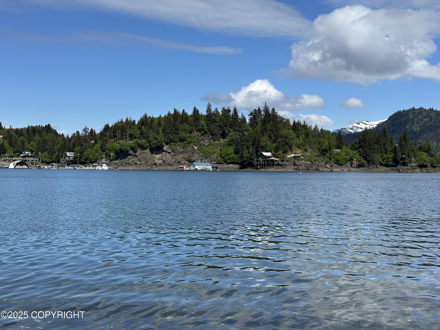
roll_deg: -0.6
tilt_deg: +0.4
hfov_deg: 39.7
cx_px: 220
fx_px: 610
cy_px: 165
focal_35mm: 48
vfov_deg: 30.3
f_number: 1.78
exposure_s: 1/6211
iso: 64
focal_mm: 6.86
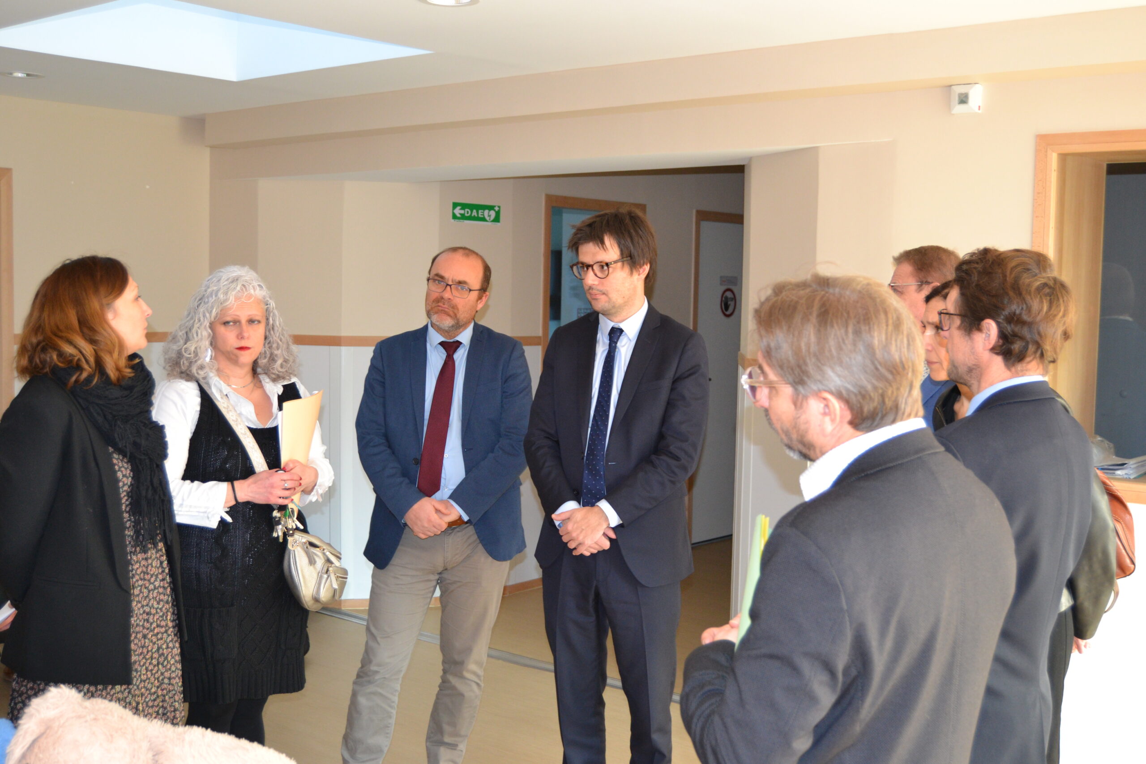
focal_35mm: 39
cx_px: 573
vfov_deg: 34.2
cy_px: 382
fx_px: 1241
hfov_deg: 49.6
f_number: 4
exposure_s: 1/60
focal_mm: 26
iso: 800
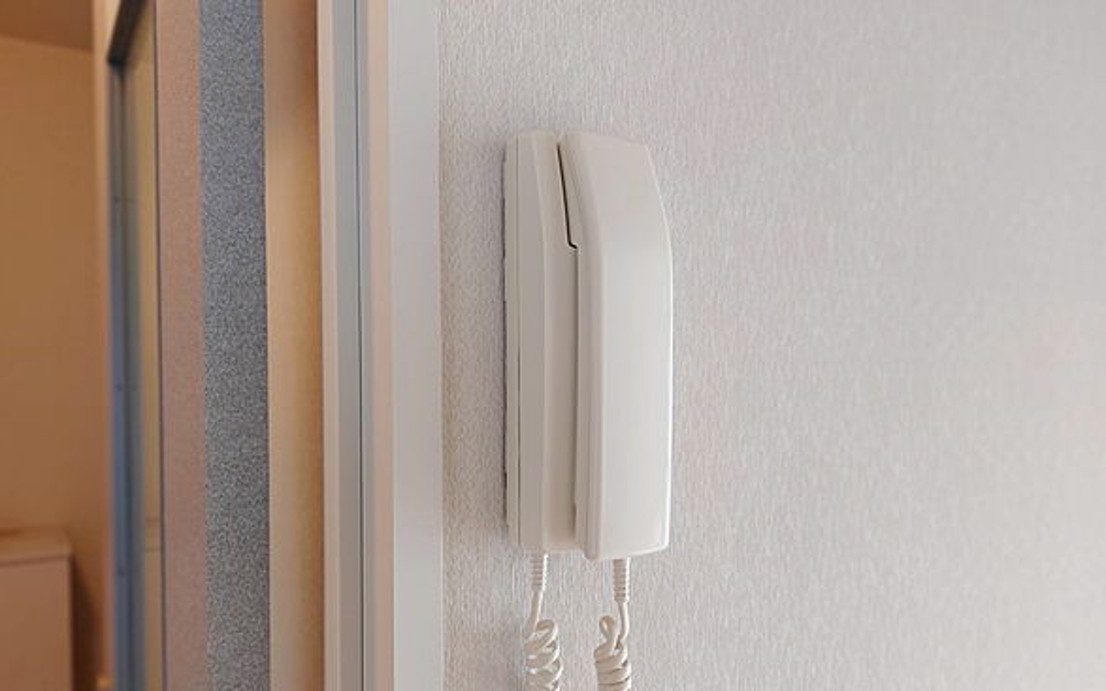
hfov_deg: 70.4
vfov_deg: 47.4
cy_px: 409
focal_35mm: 26
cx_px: 560
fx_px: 784
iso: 100
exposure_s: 1/24
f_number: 1.8
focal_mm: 5.23
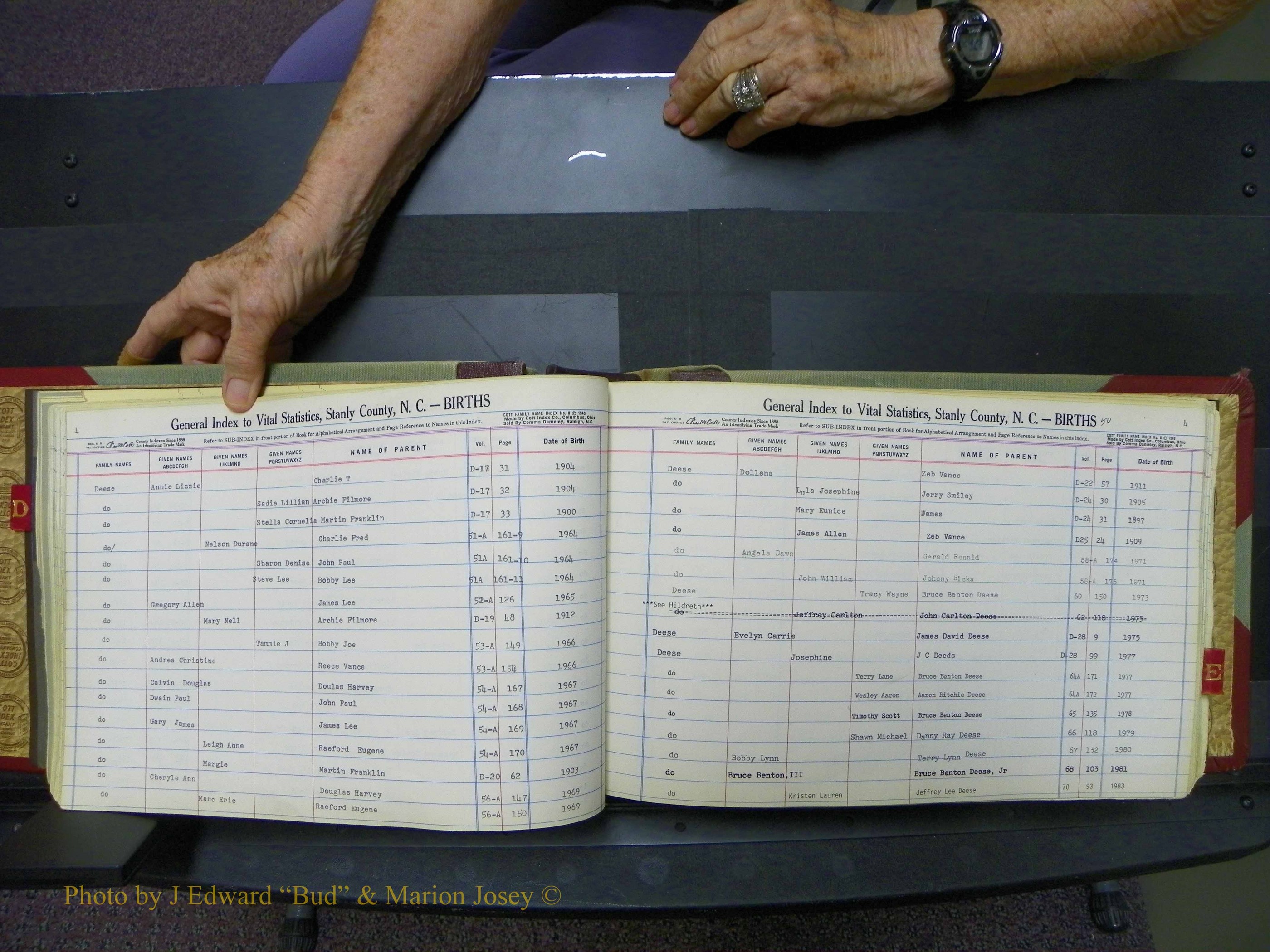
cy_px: 476
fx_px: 954
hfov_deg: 67.3
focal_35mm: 26
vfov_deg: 53.1
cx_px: 635
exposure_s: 1/30
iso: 125
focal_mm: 4.6
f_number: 2.8
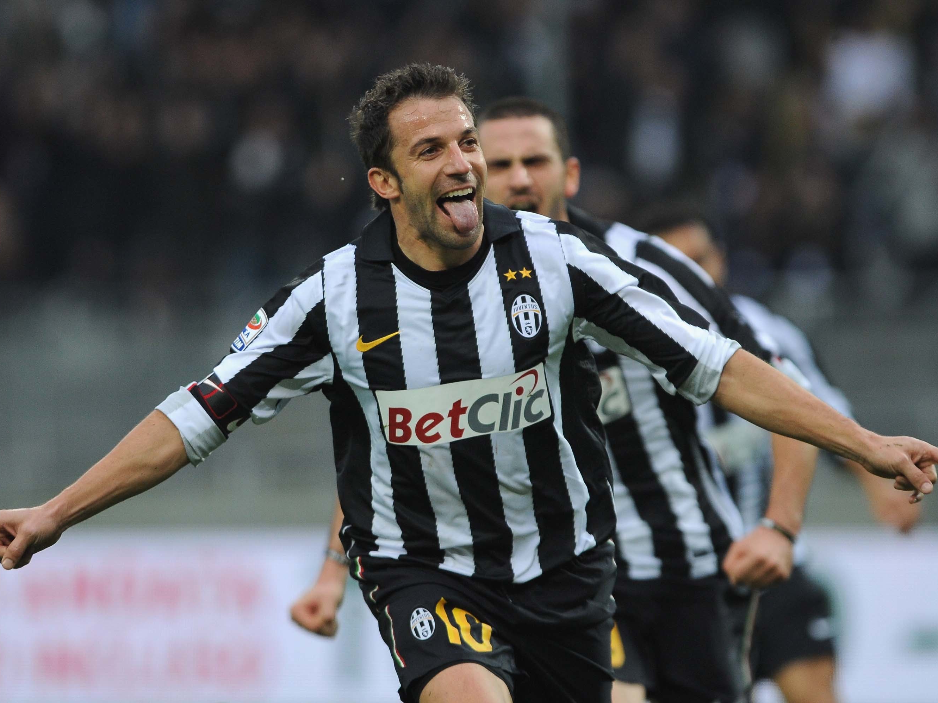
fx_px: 12329
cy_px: 351
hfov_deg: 4.4
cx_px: 467
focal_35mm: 455
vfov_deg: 3.3
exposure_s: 1/1000
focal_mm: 420
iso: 1600
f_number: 4
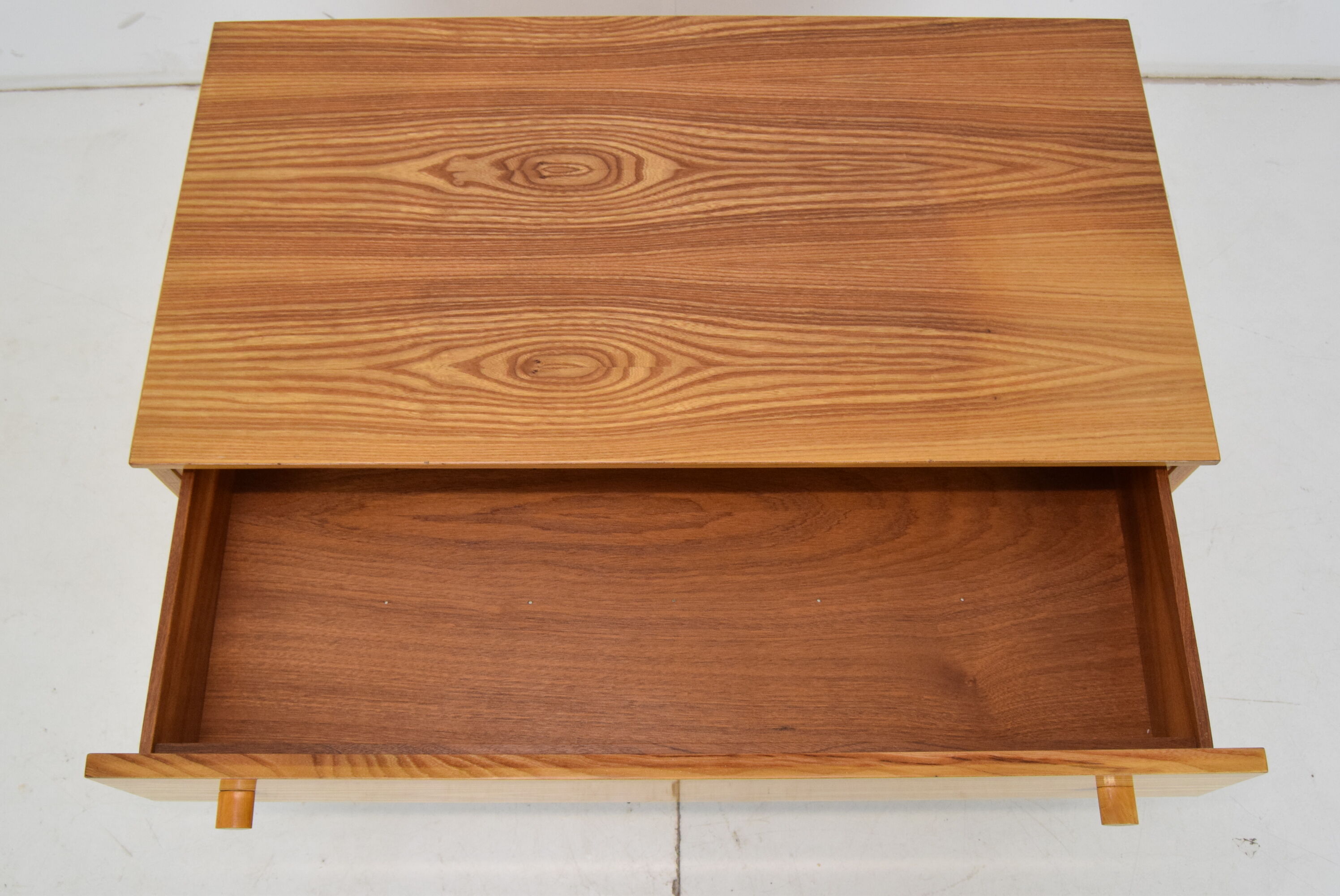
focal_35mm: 33
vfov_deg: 40.0
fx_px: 1229
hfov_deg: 57.2
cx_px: 670
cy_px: 448
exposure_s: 1/200
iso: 1600
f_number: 7.1
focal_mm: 22
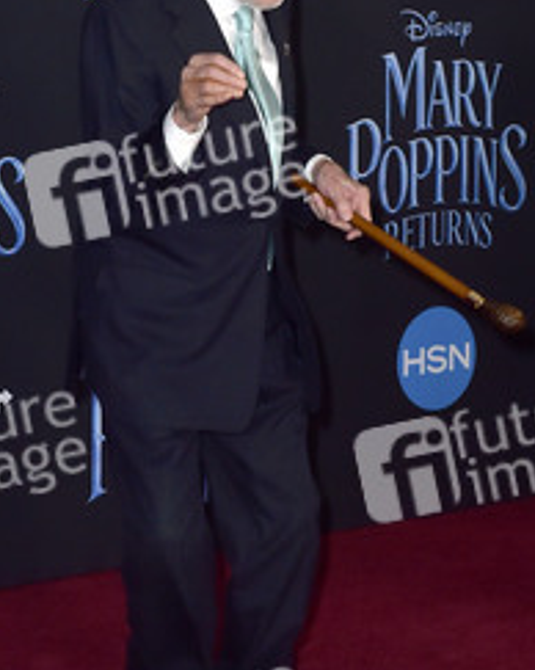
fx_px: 2021
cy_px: 320
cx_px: 247
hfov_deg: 15.1
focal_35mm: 102
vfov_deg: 18.8
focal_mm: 66
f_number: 6.3
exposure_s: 1/250
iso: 400
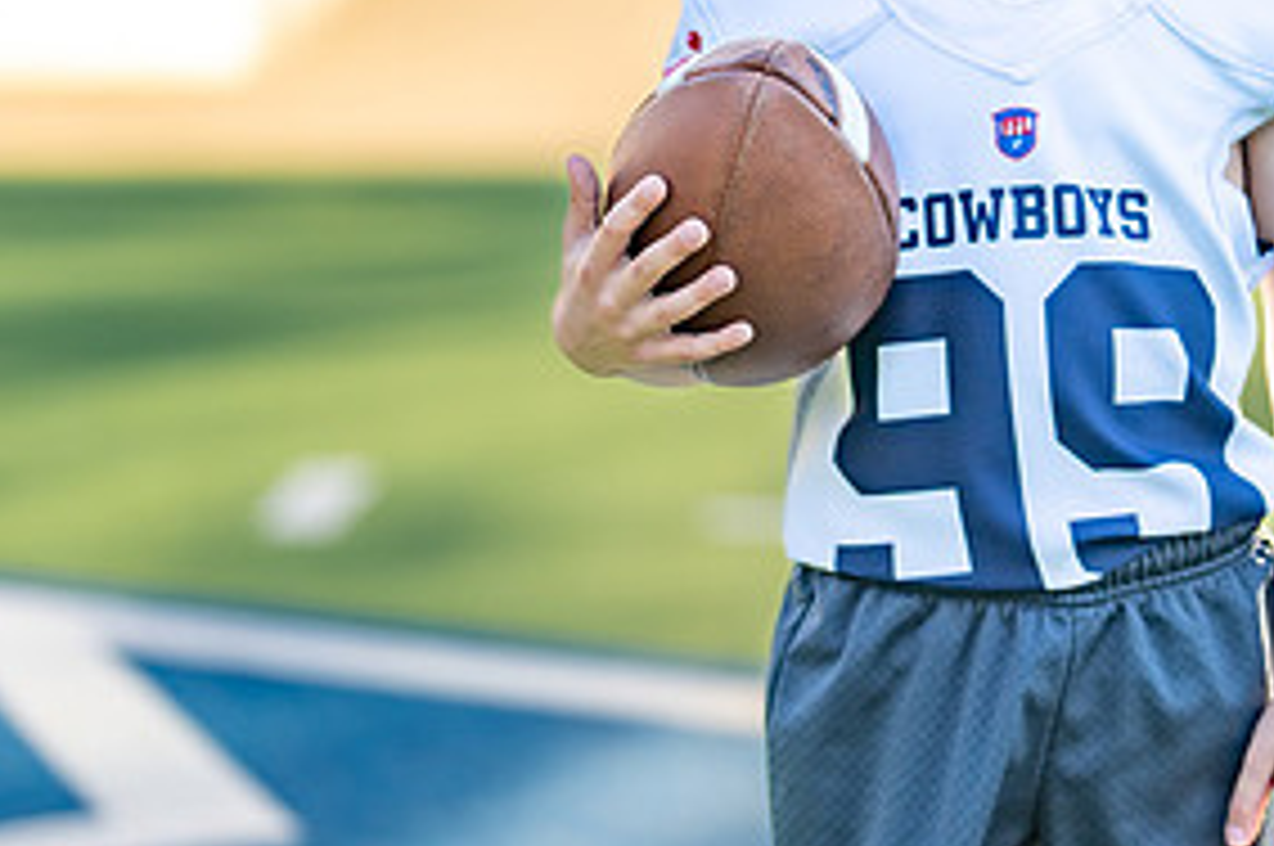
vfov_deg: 10.0
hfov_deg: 15.0
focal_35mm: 136
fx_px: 4807
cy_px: 147
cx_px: 1043
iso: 100
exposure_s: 1/2500
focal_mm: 50
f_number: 1.2
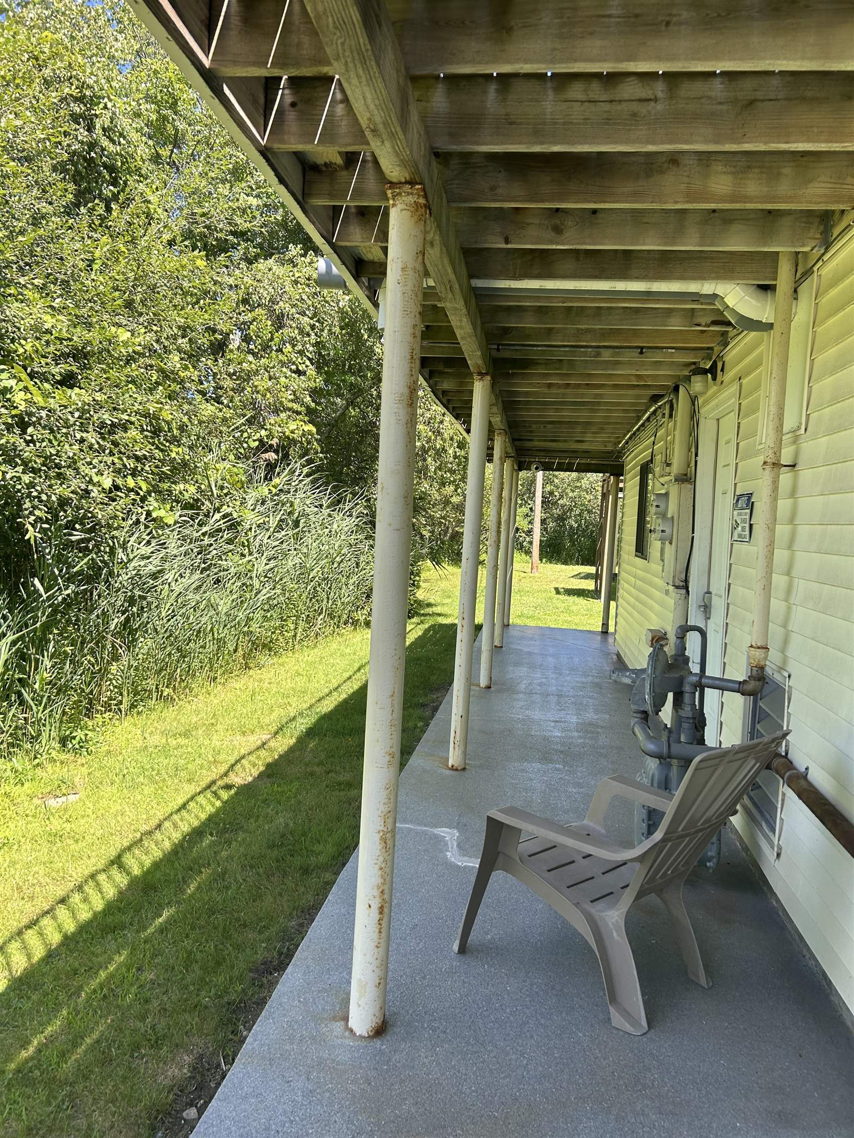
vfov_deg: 67.3
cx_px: 427
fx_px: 855
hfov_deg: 53.1
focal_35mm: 26
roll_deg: -3.8
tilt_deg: -3.5
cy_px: 569
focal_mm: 5.7
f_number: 1.5
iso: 50
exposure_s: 1/753
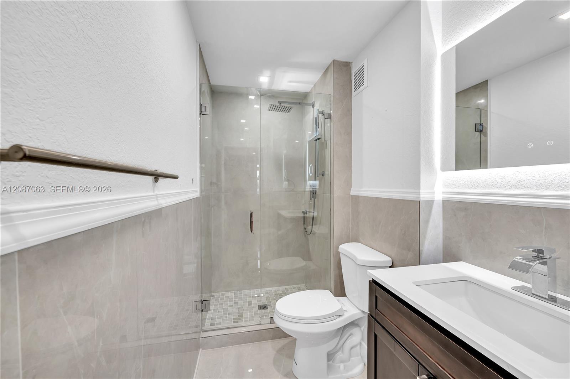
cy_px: 190
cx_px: 285
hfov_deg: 104.3
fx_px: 221
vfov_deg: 81.1
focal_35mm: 14
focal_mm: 14
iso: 400
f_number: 8
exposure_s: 1/25
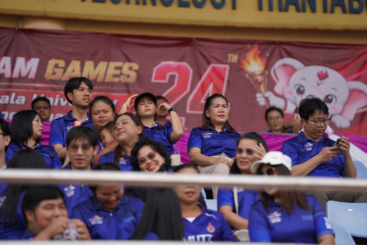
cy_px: 122
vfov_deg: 6.9
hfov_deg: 10.3
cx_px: 184
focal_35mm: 200
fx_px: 2039
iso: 500
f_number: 2.8
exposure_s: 1/2500
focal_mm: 200
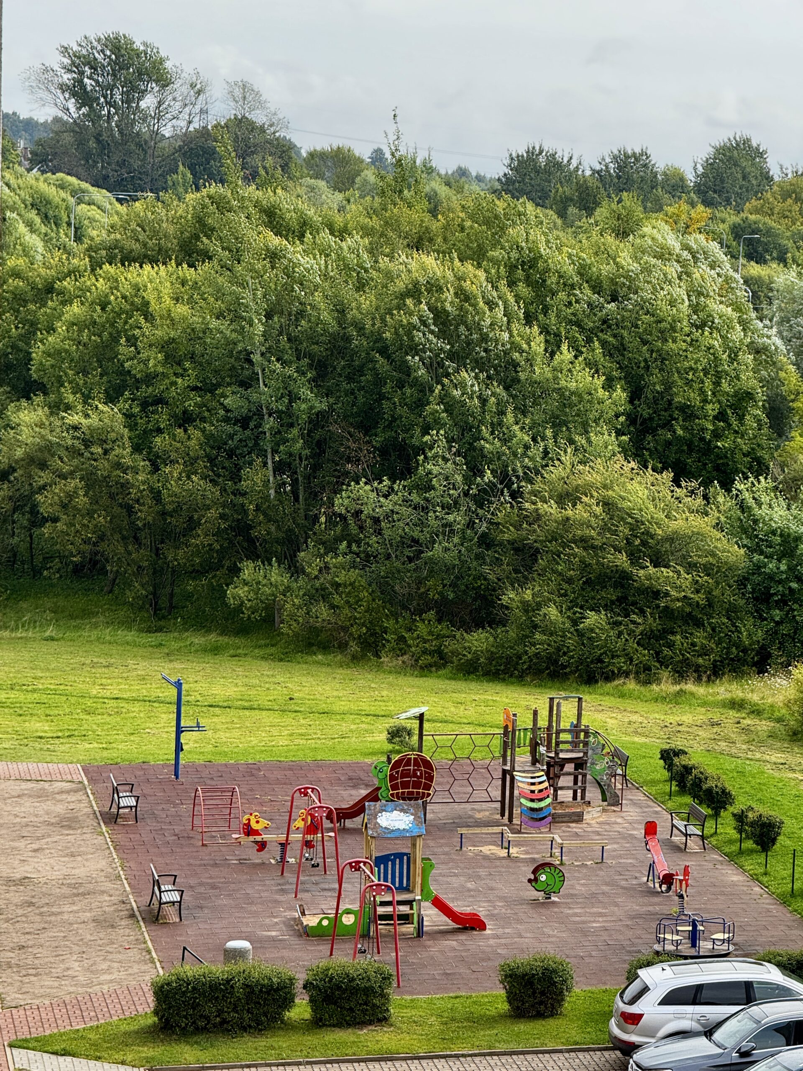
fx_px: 3712
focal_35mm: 120
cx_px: 402
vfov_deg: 16.4
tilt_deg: -5.9
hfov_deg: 12.3
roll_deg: -2.1
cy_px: 536
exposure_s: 1/504
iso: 50
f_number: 2.8
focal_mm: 15.66
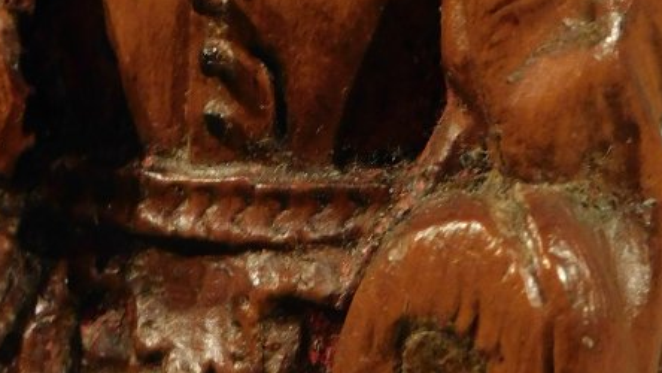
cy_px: -163
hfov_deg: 20.7
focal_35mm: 103
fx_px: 1808
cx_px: 295
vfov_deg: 11.4
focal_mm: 6.3
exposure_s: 1/30
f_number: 3.8
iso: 320
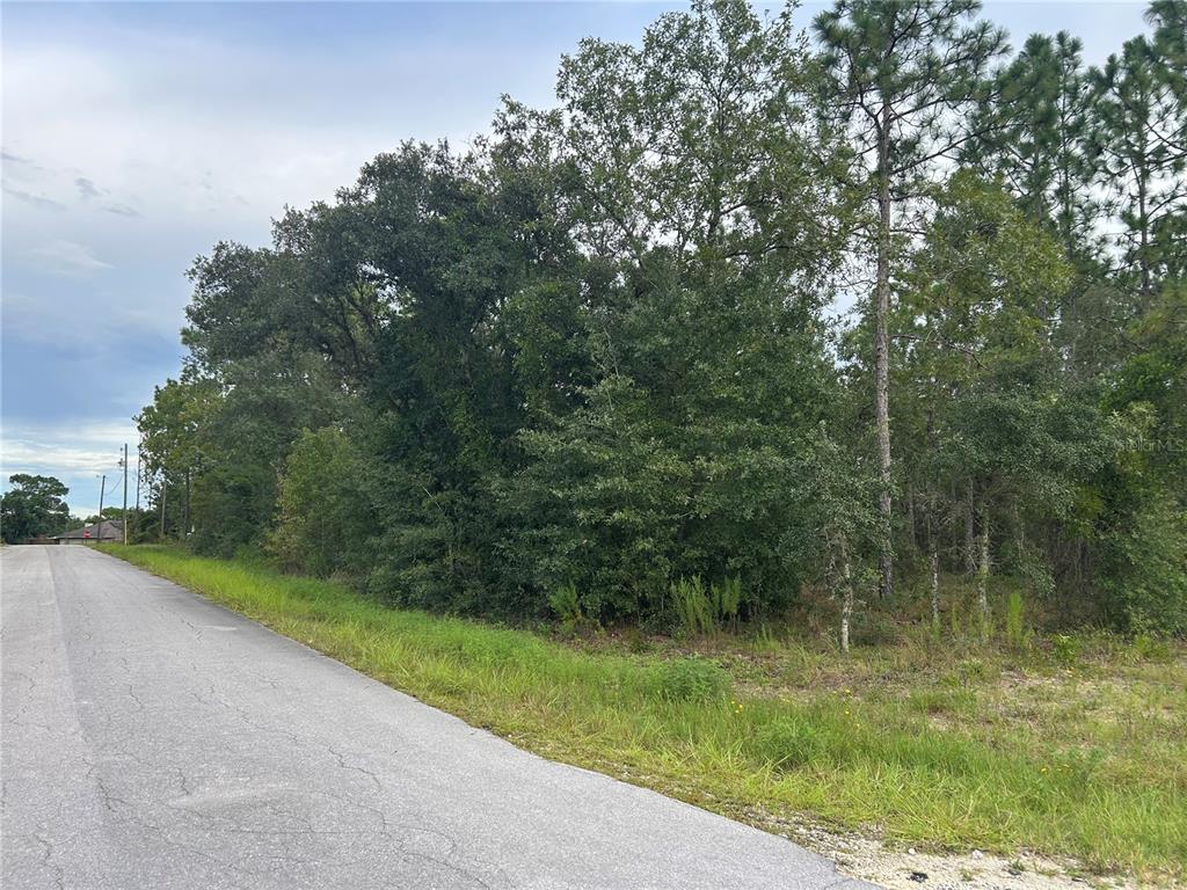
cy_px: 445
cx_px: 594
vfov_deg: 53.1
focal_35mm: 26
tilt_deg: +7.1
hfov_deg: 67.3
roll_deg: +1.0
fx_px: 892
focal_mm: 5.7
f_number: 1.5
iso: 50
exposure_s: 1/439
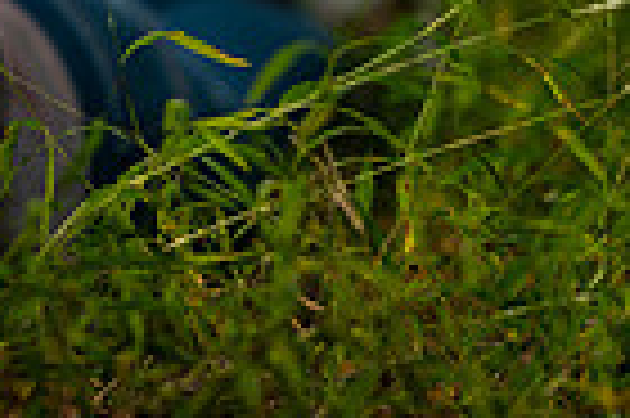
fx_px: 6170
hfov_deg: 5.8
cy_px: -440
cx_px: -58
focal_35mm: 353
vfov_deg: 3.8
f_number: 1.8
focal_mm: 85
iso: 80
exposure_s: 1/320
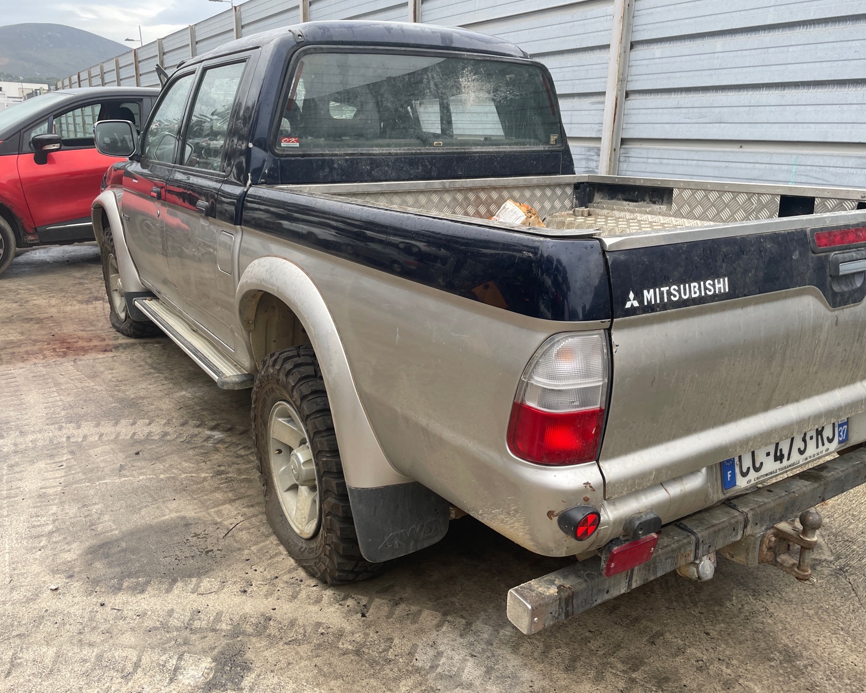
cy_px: 338
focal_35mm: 28
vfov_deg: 51.5
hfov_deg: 62.2
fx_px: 718
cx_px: 437
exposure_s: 1/221
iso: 32
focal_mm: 4.2
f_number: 1.6
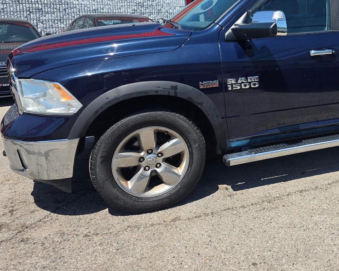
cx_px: 276
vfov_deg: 37.7
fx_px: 391
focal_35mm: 39
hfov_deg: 44.3
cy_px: 86
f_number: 1.7
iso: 80
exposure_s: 1/4333
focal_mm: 6.3
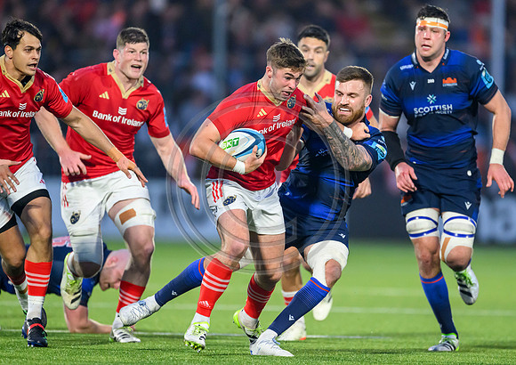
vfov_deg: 2.2
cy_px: 186
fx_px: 9623
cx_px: 309
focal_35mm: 659
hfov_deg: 3.1
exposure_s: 1/1000
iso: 6400
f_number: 4
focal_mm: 560
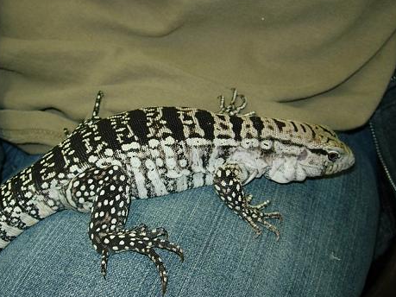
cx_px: 197
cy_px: 152
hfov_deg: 36.2
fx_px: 606
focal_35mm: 53
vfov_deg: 27.5
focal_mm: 7.8
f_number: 2.8
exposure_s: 1/64
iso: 79
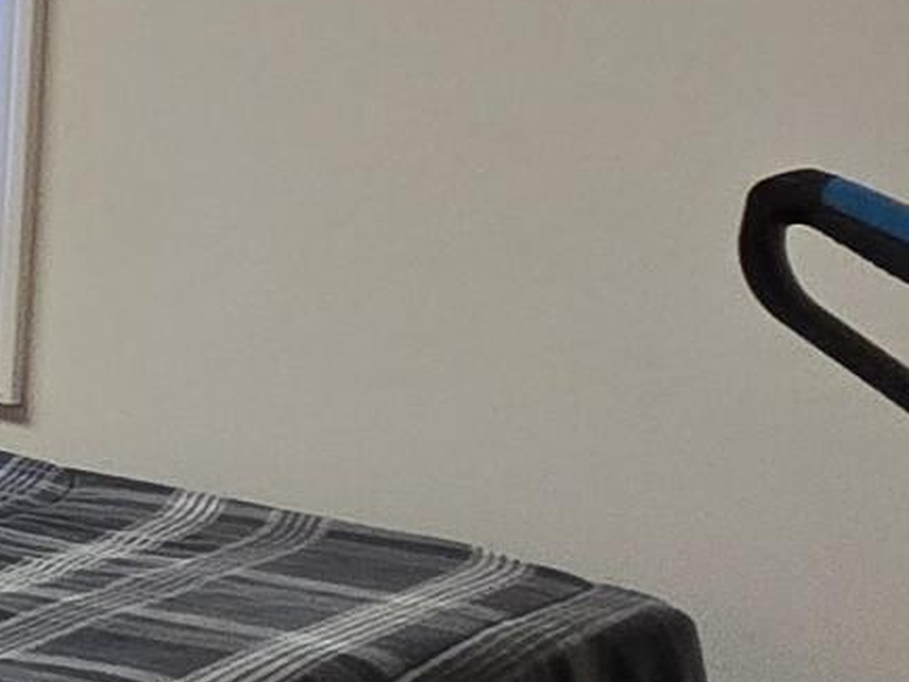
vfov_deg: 16.0
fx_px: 2364
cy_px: -52
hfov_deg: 10.4
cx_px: -2055
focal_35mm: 90
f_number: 2.2
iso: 125
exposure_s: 1/60
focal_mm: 2.2
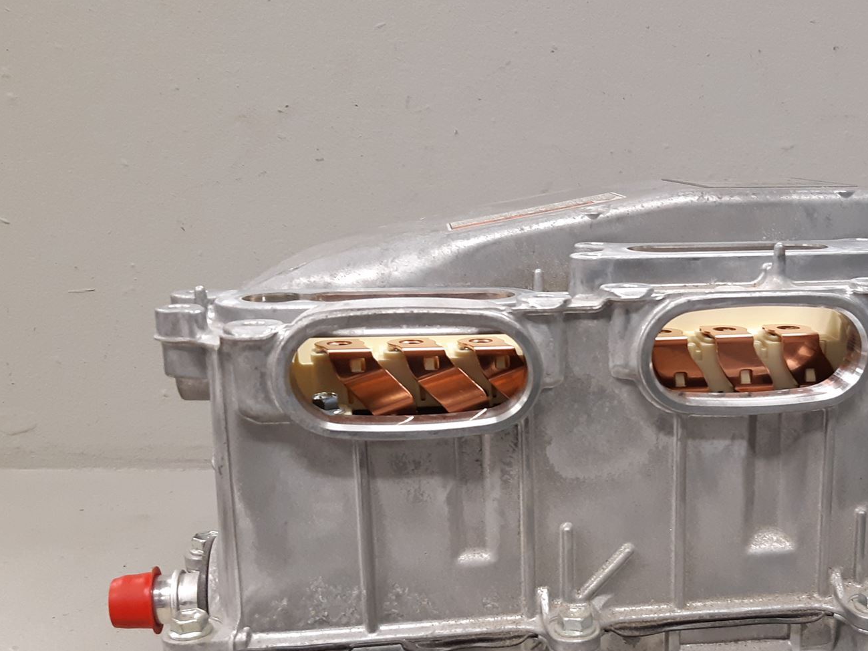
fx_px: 1028
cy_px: 469
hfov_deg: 44.7
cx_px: 619
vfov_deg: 34.6
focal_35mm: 41
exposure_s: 1/50
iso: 160
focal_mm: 3.93
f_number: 1.7
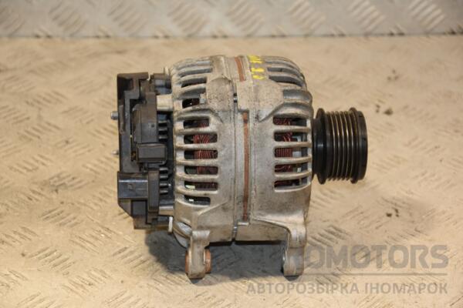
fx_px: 1350
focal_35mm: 105
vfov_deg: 13.0
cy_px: 154
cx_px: 232
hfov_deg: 19.5
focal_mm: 70
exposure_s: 1/160
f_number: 5.3
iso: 800
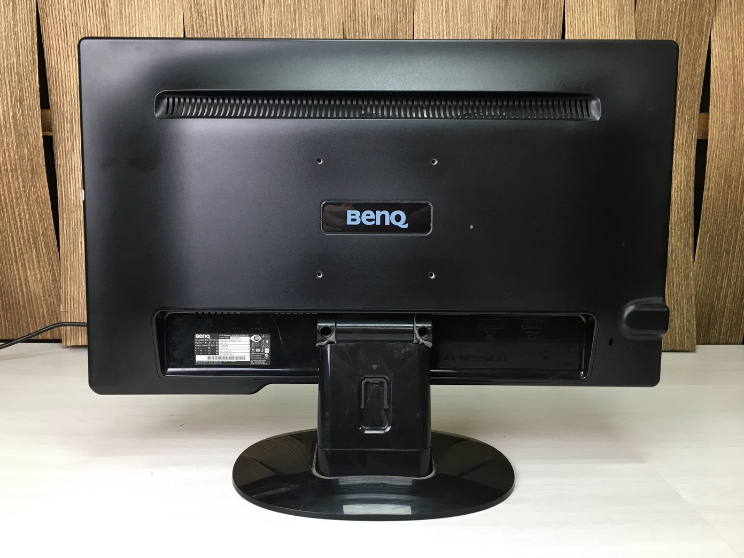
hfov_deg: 60.0
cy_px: 272
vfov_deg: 46.8
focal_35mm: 30
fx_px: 645
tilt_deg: -9.1
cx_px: 362
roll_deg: +0.5
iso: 40
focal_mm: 4.15
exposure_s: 1/33
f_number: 2.2
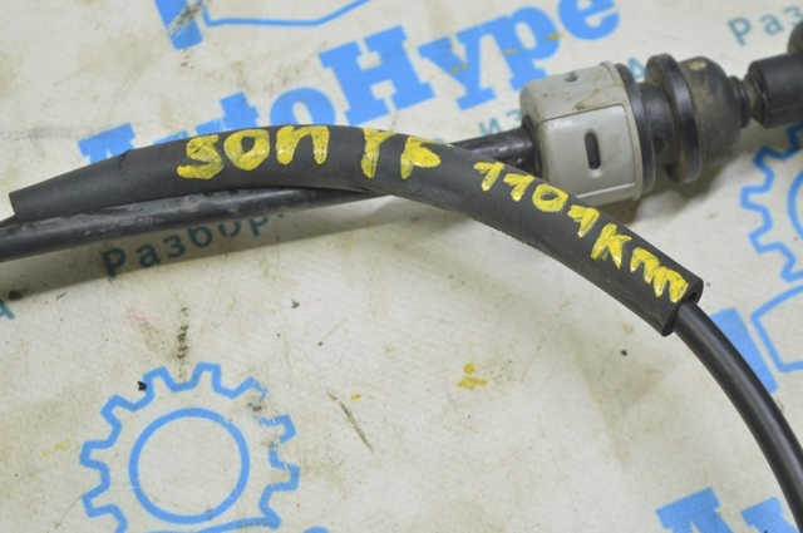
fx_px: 1671
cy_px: 266
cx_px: 402
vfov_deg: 18.1
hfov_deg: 27.0
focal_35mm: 75
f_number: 5.6
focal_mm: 50
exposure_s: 1/20
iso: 400
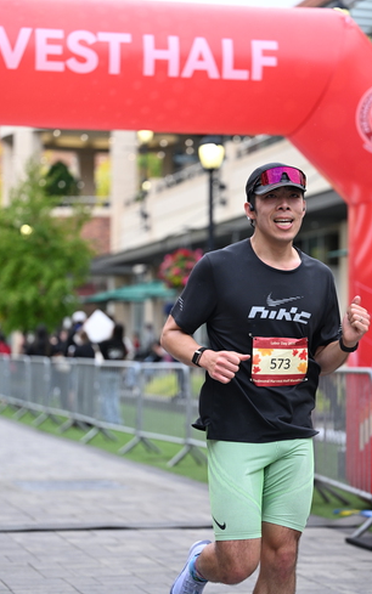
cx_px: 200
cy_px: 307
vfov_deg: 22.1
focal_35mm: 94
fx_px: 1523
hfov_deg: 13.9
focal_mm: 82
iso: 1000
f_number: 2.8
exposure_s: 1/1600
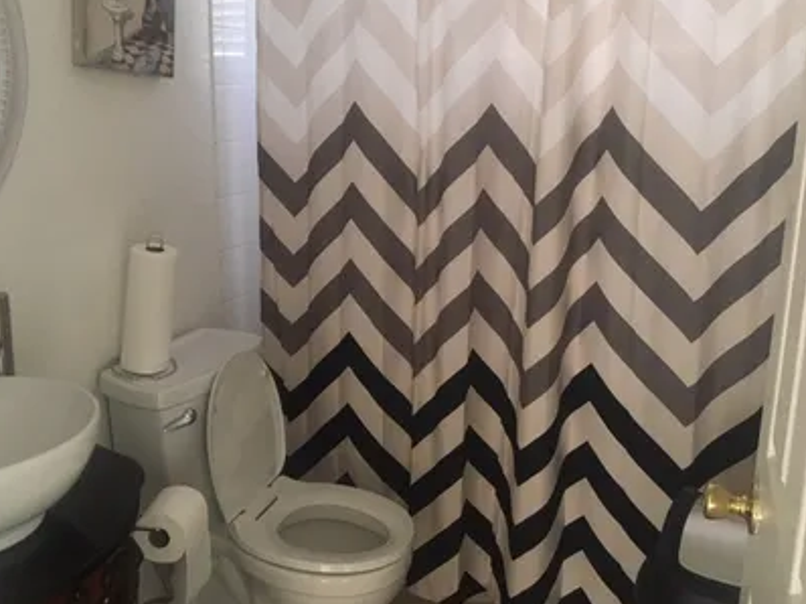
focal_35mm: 35
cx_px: 346
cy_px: 263
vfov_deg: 40.6
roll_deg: +0.0
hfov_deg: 52.5
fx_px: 814
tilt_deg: -12.1
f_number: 2.2
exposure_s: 1/17
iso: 200
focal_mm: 4.2
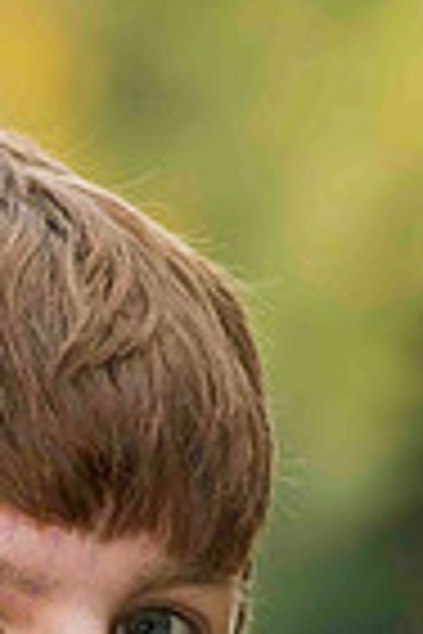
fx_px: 7032
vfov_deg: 5.1
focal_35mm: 399
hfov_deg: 3.4
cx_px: 14
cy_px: 949
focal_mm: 125
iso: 800
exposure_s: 1/640
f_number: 6.3
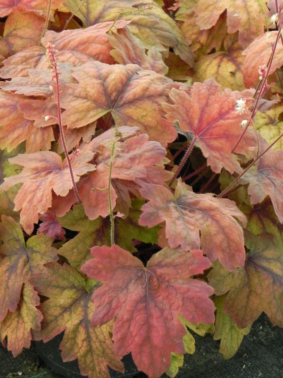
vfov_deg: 18.7
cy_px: 189
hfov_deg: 14.1
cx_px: 142
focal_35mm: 105
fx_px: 1145
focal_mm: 18.8
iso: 160
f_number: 4.5
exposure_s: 1/125
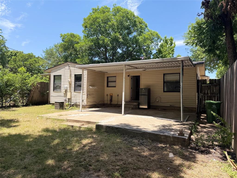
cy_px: 89
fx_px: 164
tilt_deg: +2.1
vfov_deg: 56.8
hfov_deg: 71.6
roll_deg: -0.4
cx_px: 118
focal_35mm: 24
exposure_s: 1/2110
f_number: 1.78
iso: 80
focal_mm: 6.76
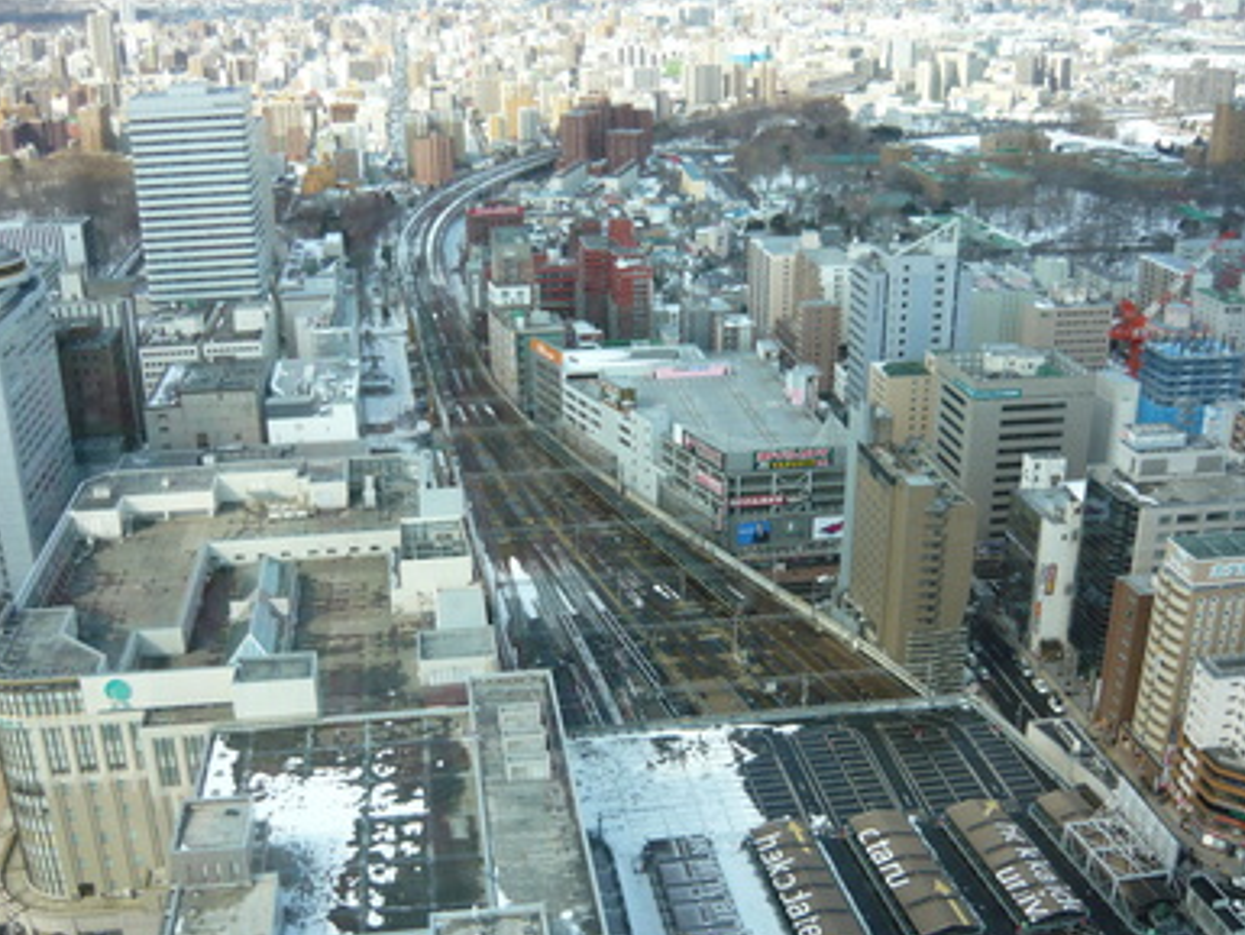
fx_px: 1295
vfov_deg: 39.7
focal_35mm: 36
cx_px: 595
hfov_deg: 51.3
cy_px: 503
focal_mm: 5.5
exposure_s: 1/250
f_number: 2.8
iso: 100
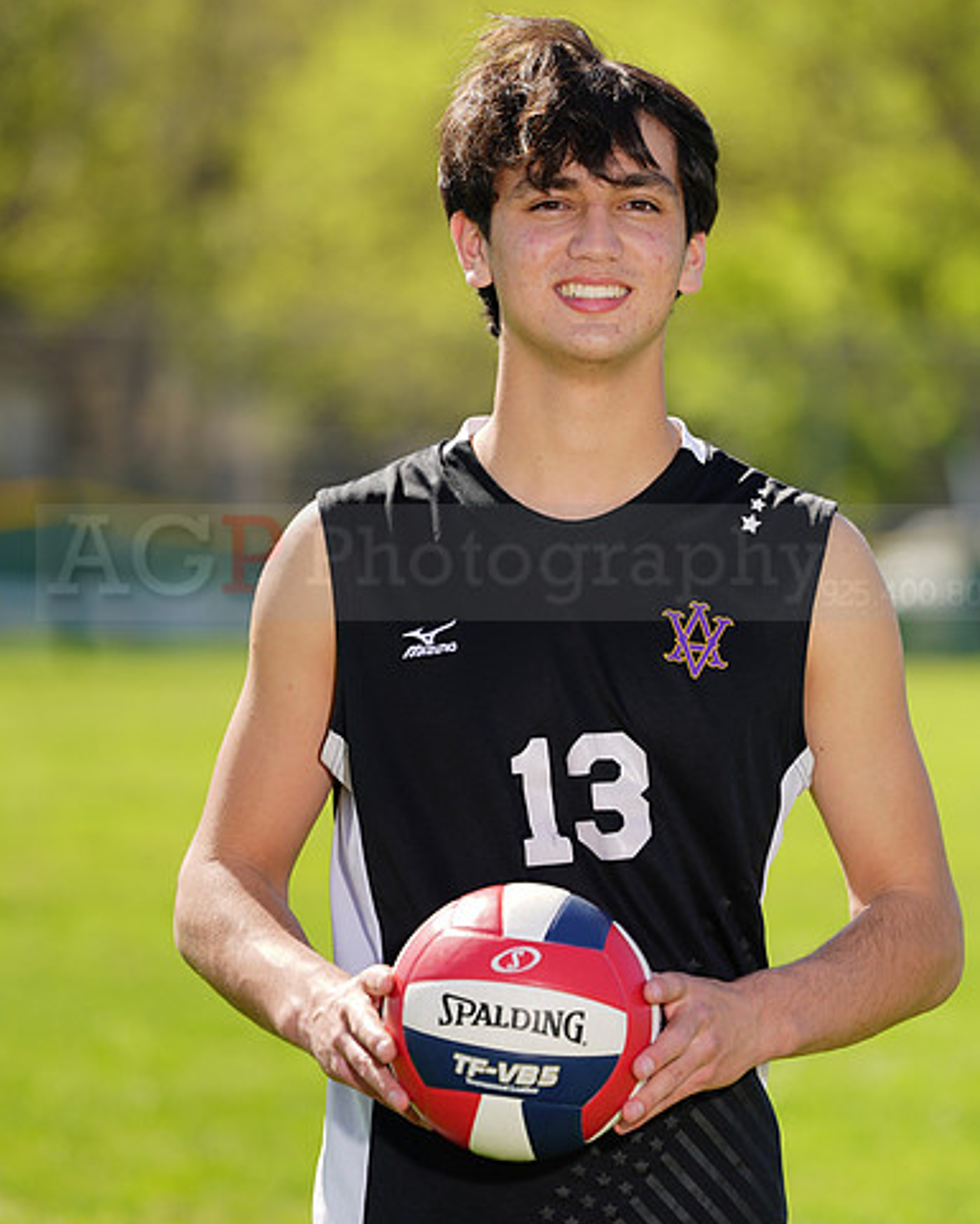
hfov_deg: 4.5
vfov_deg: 5.6
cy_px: 539
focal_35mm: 343
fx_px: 12432
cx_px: 490
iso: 64
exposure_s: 1/200
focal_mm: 303
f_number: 6.3
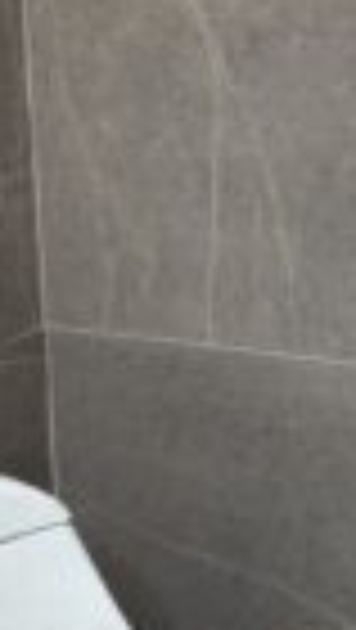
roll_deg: +3.0
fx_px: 2026
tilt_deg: -6.9
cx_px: 347
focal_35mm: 121
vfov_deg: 17.4
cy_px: 32
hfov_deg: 10.0
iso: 100
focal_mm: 5.96
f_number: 1.6
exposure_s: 1/120
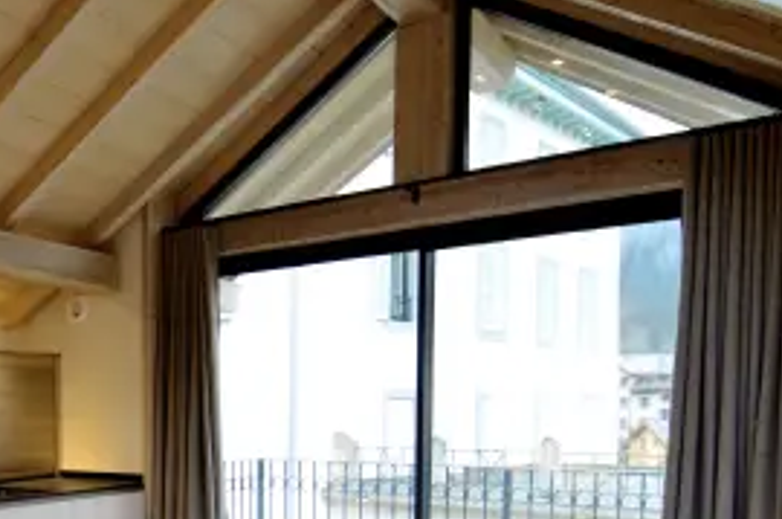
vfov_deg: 31.8
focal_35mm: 40
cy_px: 457
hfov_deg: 44.1
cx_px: 75
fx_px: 867
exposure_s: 1/6
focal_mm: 12
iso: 100
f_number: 4
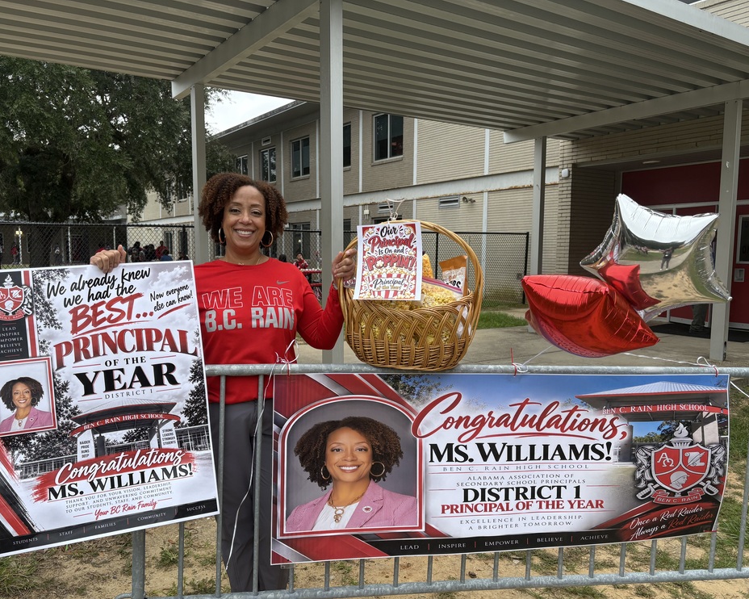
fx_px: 621
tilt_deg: -6.0
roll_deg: -0.5
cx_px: 362
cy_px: 309
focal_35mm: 28
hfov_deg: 62.2
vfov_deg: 51.5
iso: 50
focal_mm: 5.96
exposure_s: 1/987
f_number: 1.6
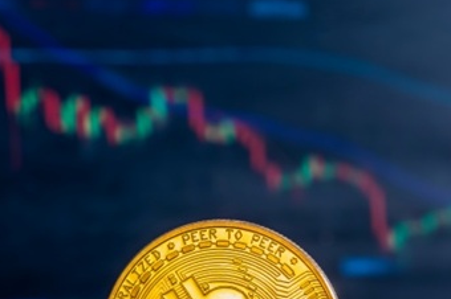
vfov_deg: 6.4
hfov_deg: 9.6
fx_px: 2678
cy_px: 226
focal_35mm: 214
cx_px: 61
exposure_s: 1/4
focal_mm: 67.5
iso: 400
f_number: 6.4
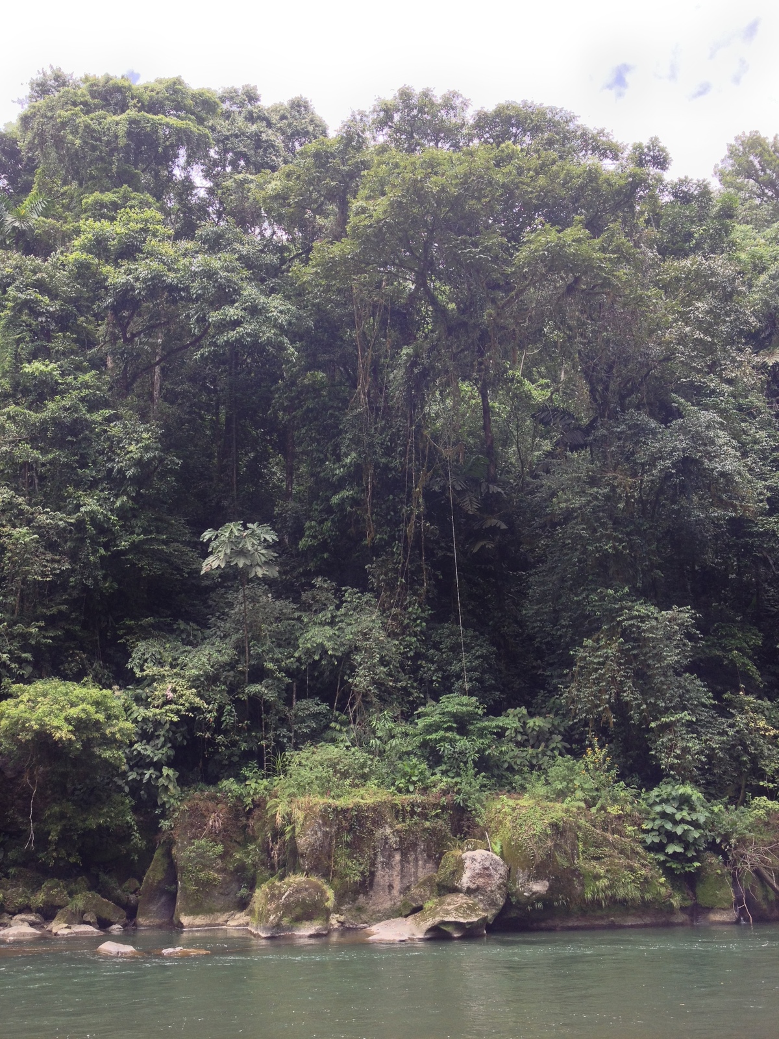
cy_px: 520
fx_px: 1050
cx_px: 390
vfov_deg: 52.6
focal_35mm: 35
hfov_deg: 40.7
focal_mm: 4.28
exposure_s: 1/297
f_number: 2.4
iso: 50
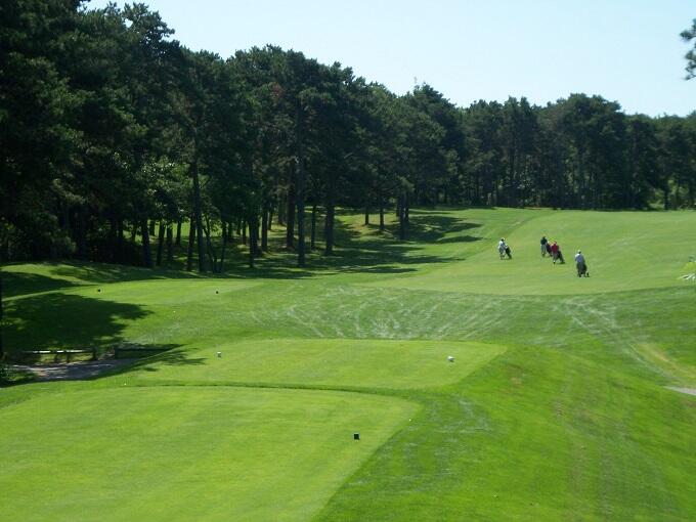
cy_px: 261
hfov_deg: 16.8
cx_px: 348
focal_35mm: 117
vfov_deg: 12.7
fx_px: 2352
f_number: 4.4
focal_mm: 19.2
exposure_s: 1/320
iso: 50
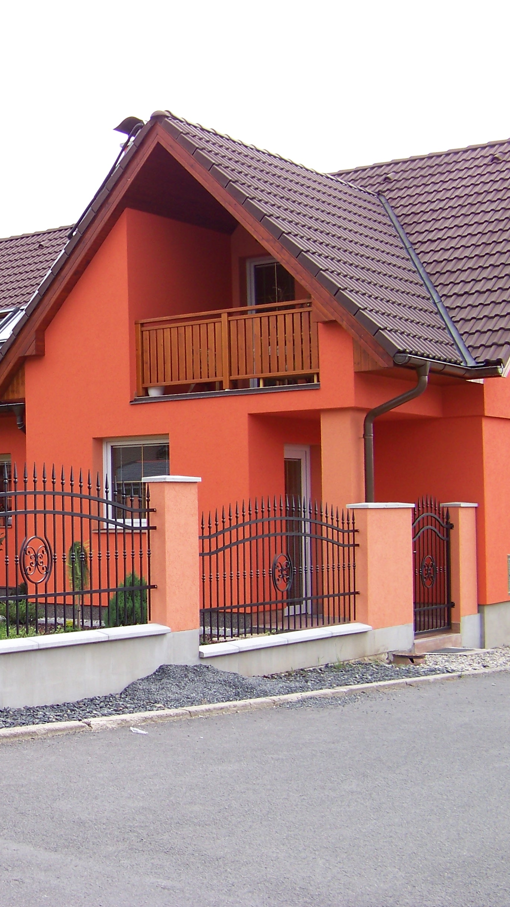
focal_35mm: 53
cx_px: -25
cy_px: 456
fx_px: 1274
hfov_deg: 21.7
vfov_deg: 39.2
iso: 64
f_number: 2.8
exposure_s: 1/250
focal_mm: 5.85
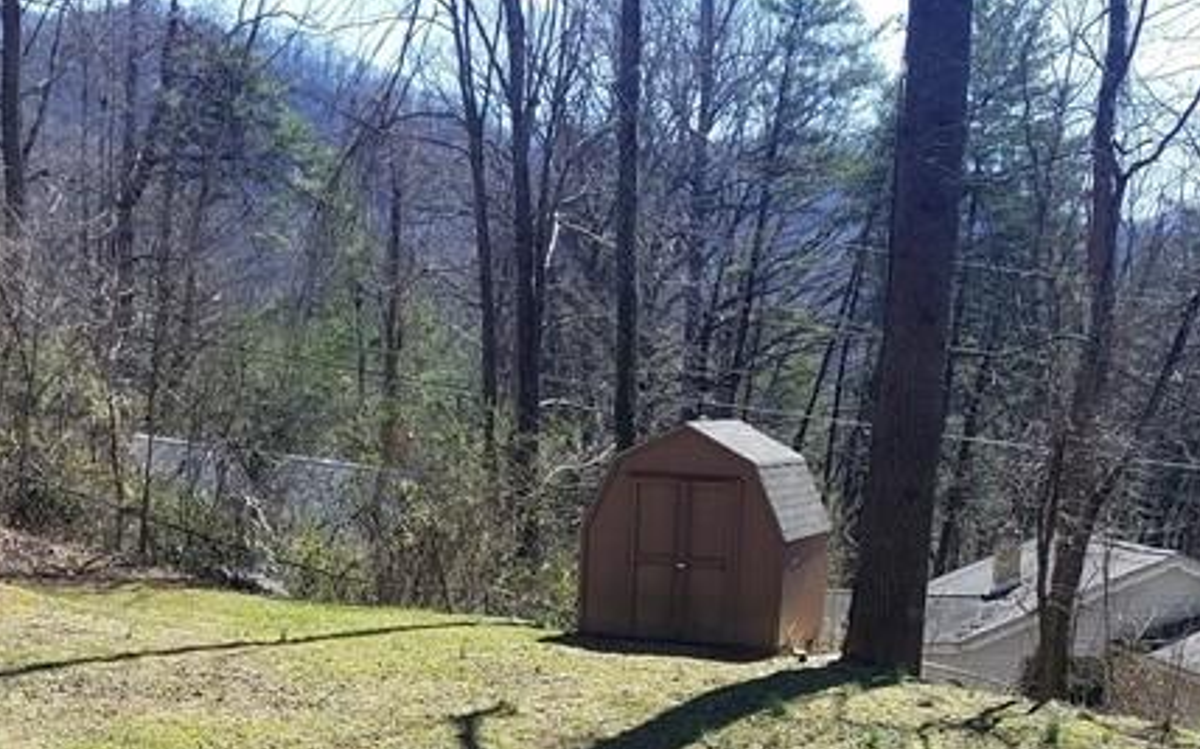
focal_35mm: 66
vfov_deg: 18.2
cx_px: 603
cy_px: 999
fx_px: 2157
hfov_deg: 31.1
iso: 50
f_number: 1.7
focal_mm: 4.2
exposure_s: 1/990
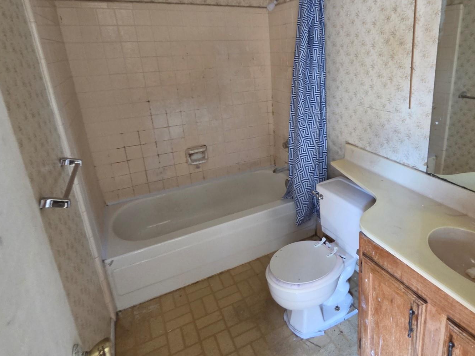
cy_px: 136
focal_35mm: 20
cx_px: 304
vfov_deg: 65.1
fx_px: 274
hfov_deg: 79.8
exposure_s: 1/60
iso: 640
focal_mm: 2.2
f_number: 2.2
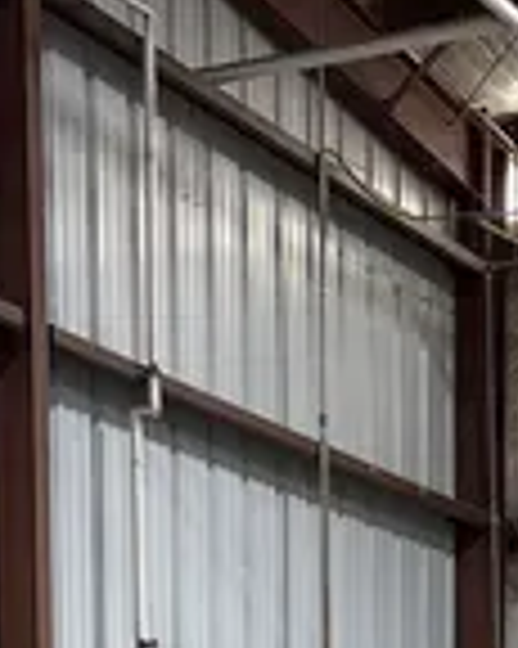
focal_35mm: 129
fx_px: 2475
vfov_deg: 12.6
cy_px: 1388
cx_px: 360
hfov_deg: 11.9
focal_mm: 5.96
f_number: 1.6
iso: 100
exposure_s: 1/60
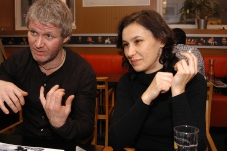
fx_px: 265
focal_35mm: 42
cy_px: 76
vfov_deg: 31.8
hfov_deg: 46.4
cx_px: 114
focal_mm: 28
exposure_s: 1/60
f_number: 5
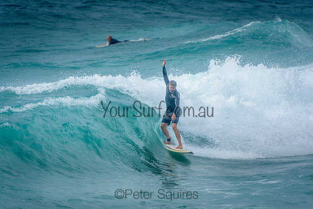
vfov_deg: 2.3
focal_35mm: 600
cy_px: 104
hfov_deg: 3.4
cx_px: 156
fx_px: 5218
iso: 320
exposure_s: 1/2000
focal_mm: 400
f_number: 5.6
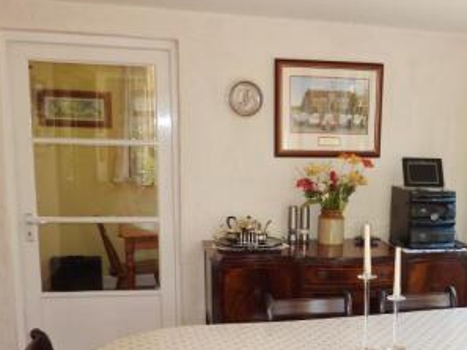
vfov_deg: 28.9
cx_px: 336
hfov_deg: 38.1
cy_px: 294
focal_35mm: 49
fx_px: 661
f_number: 3.3
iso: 100
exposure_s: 1/50
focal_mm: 4.1
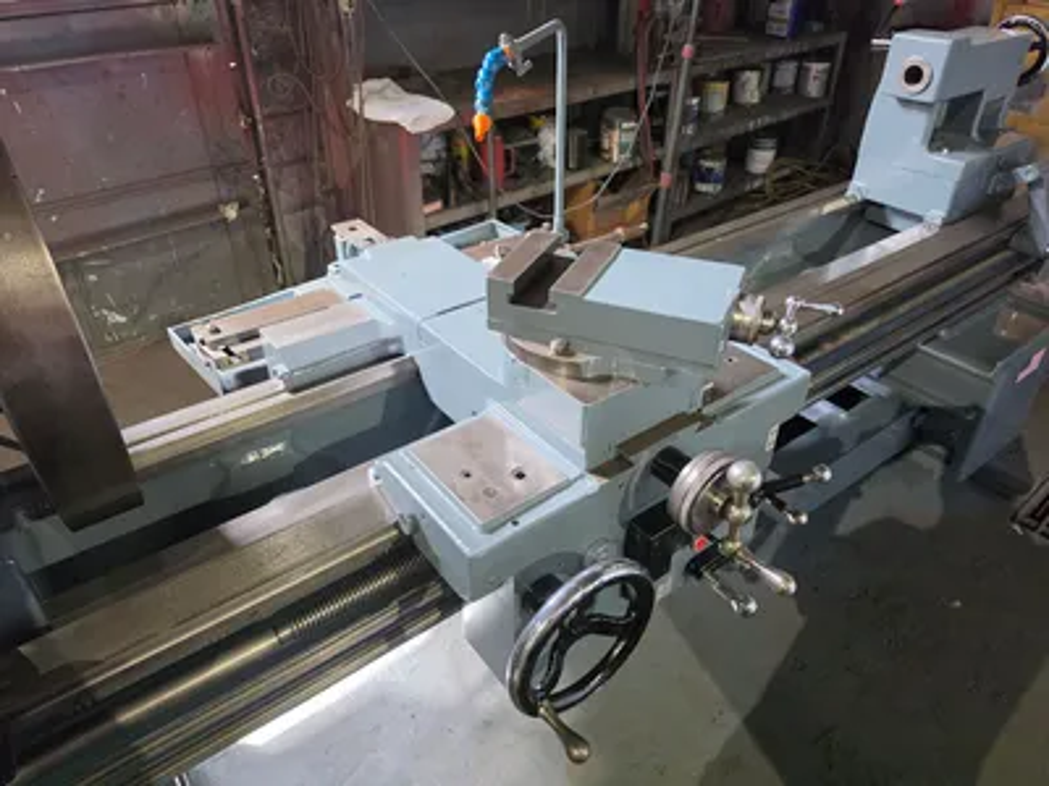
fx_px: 697
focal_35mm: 23
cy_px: 393
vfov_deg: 58.9
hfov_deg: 73.9
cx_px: 524
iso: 500
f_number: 1.4
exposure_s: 1/120
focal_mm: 6.5
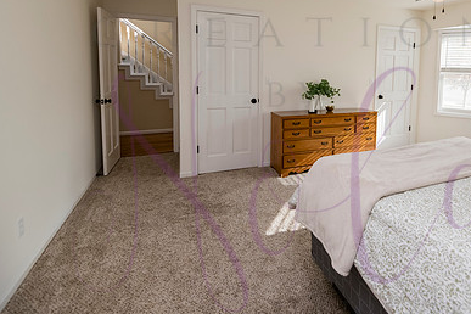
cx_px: 316
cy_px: 92
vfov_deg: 57.4
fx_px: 275
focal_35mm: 21
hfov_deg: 78.4
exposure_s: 1/500
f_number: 4
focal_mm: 14
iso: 800
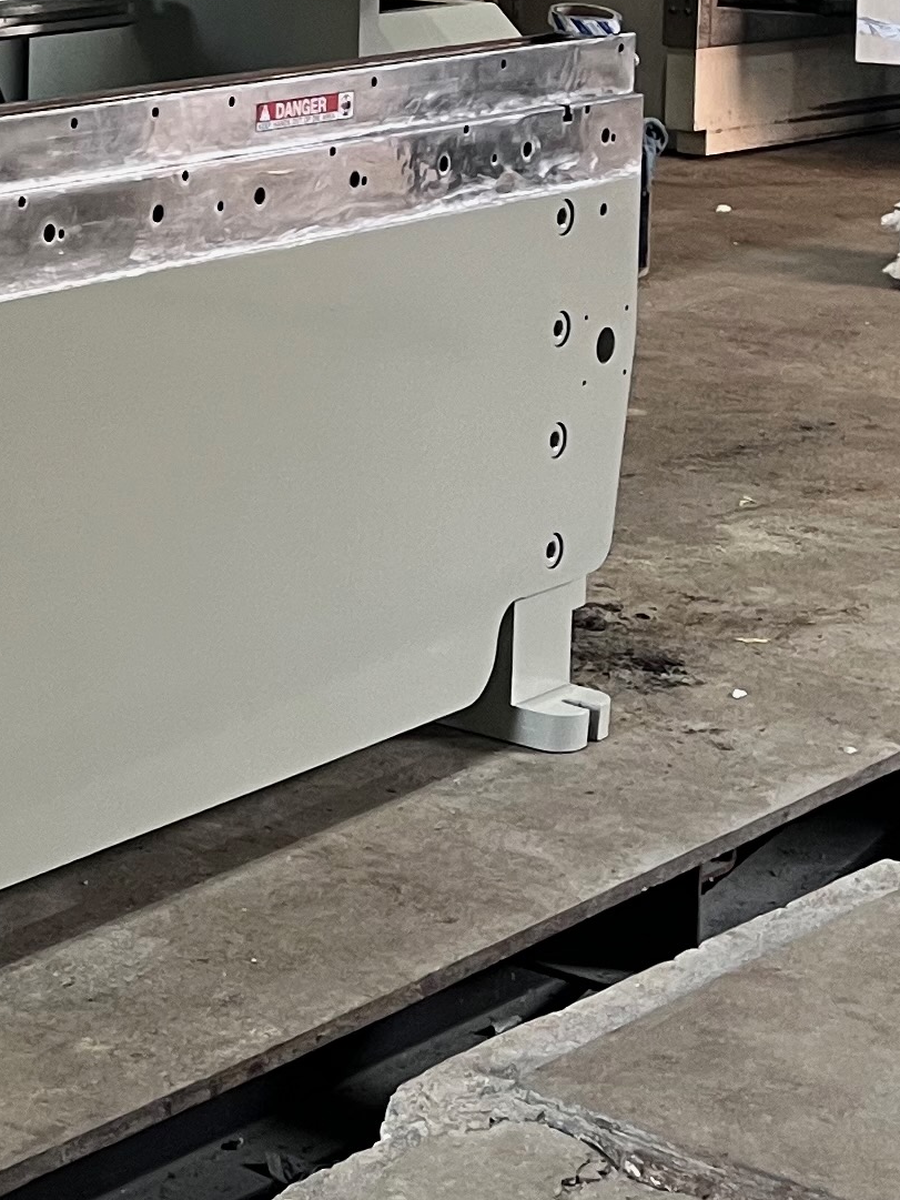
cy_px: -79
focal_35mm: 97
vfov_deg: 19.5
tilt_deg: -4.8
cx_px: -451
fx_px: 3362
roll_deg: -0.4
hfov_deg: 14.3
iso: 100
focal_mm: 5.1
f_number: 1.6
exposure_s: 1/60
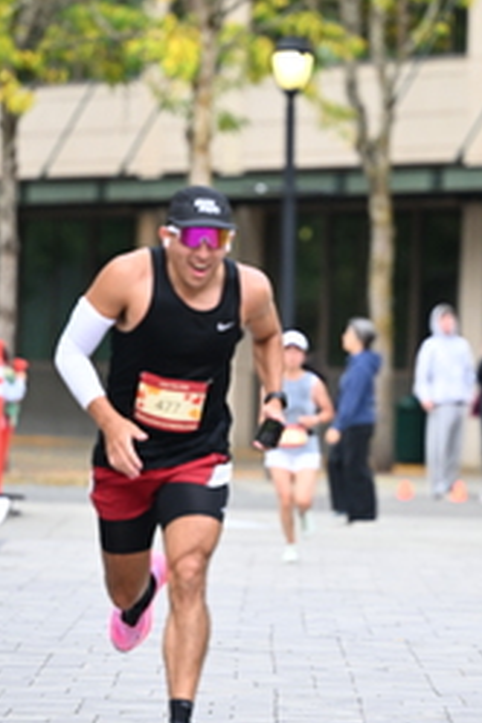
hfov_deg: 3.6
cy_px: 314
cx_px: 338
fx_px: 7752
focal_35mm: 386
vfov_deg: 5.3
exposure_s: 1/1600
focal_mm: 175
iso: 1000
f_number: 2.8
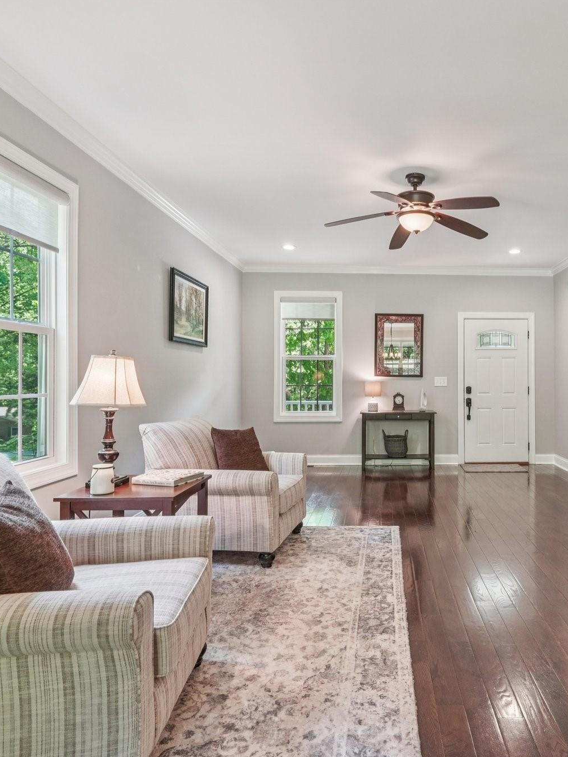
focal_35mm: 22
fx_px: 481
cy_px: 378
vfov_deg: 76.4
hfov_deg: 59.0
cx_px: 400
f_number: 8
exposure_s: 1/8
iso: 400
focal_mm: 10
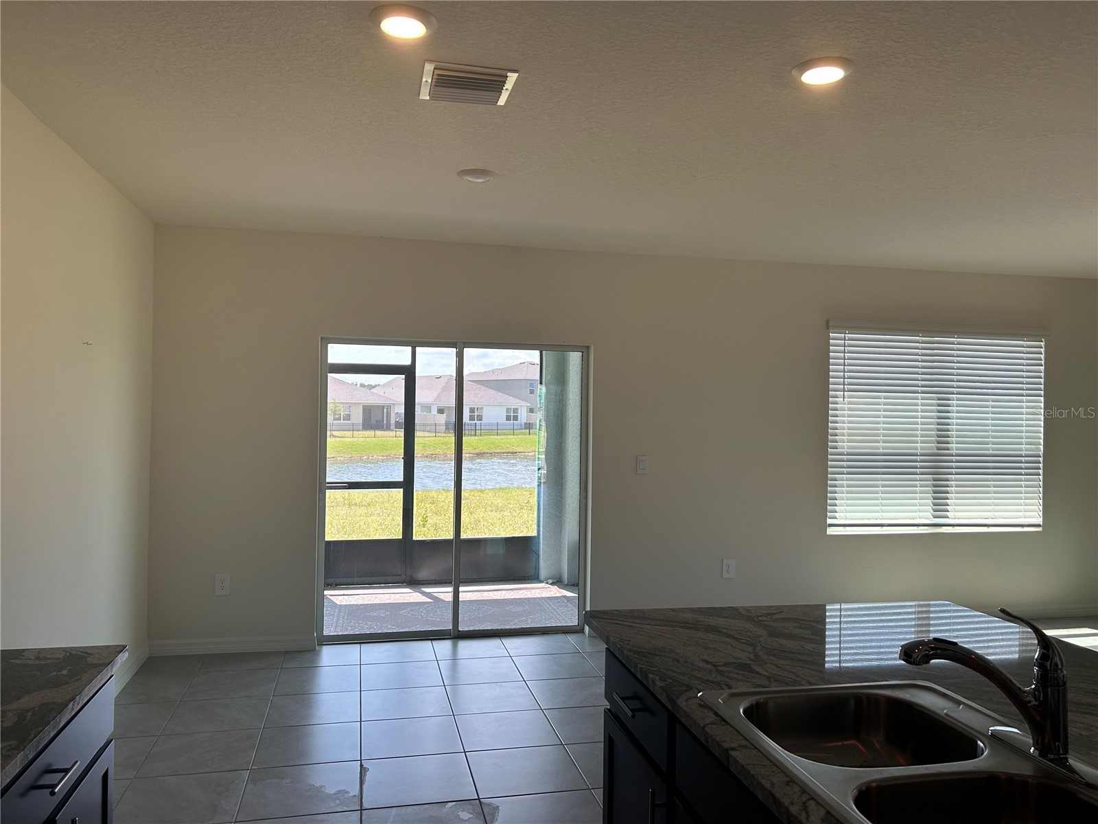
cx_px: 549
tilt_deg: +0.5
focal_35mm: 26
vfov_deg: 53.1
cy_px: 412
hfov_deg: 67.3
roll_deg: -0.7
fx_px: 825
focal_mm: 5.7
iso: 50
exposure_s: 1/344
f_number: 1.5
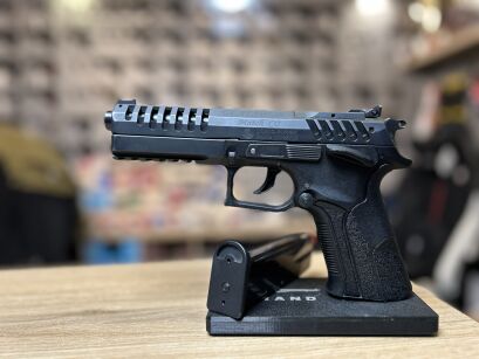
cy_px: 180
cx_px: 240
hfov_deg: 67.3
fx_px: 360
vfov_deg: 53.1
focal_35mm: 26
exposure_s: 1/50
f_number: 1.5
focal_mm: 5.7
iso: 80
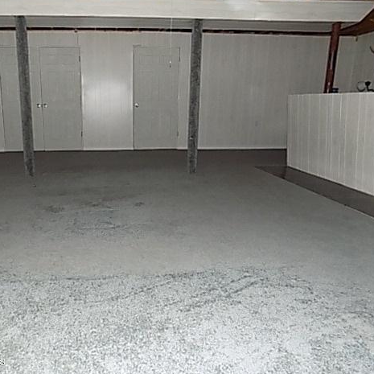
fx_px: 342
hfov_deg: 56.1
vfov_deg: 57.3
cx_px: 126
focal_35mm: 28
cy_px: 185
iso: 320
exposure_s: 1/30
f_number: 3.1
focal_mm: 4
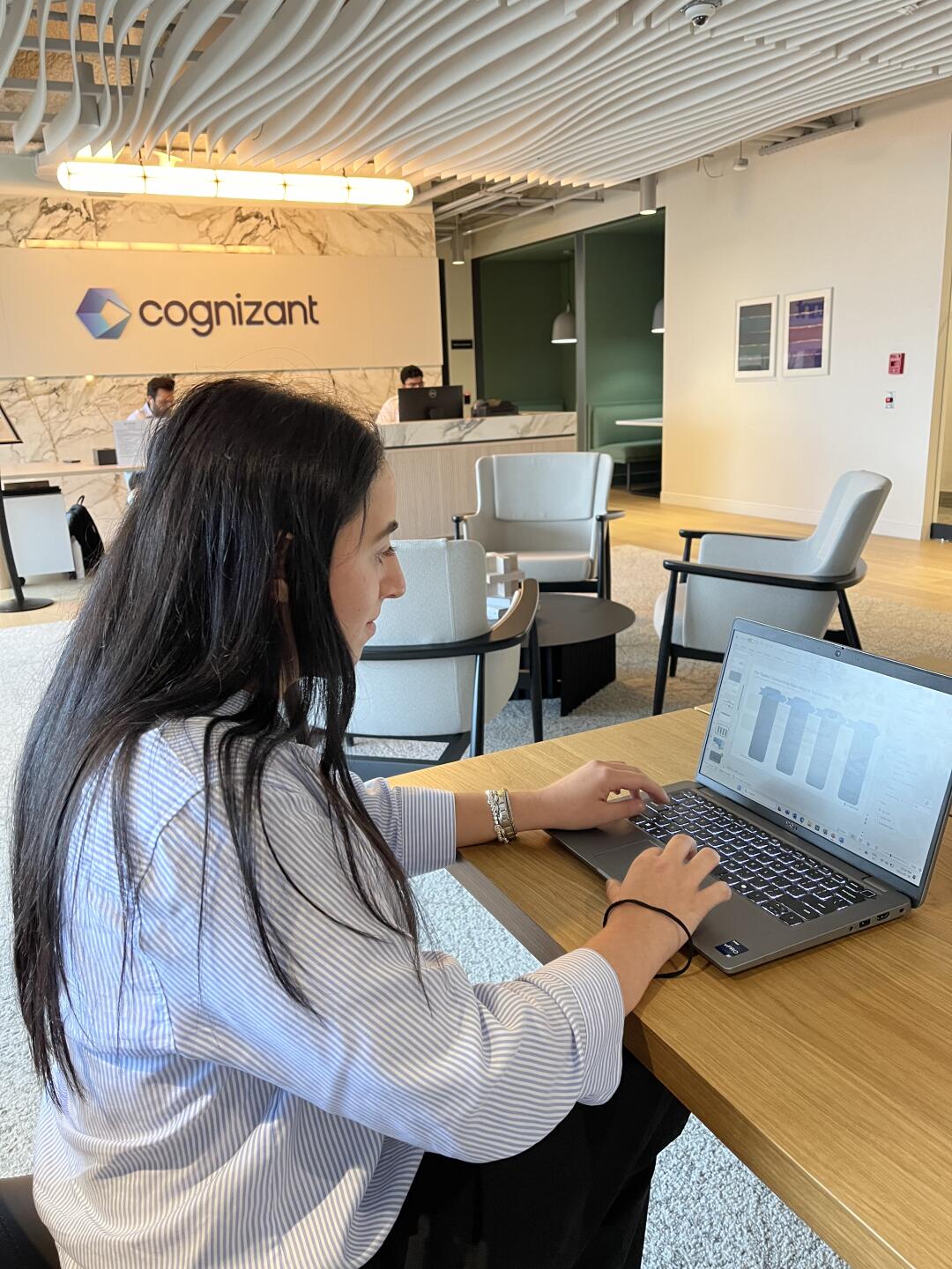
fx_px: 953
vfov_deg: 67.3
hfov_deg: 53.1
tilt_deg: -14.0
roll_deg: +3.5
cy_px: 634
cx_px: 476
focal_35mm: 26
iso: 200
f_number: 1.6
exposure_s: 1/60
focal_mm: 5.1
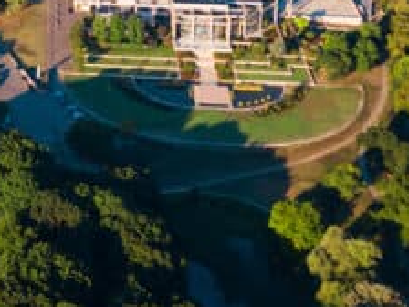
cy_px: -259
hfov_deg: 15.9
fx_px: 1406
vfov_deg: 11.5
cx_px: -82
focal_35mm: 119
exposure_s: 1/750
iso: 100
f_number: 2.2
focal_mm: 4.7
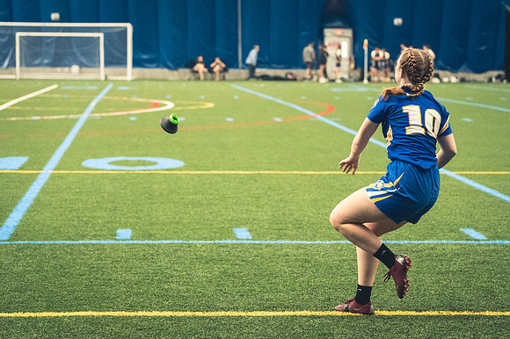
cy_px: 170
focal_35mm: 105
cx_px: 255
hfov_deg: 19.5
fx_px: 1487
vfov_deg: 13.0
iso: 12800
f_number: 2.8
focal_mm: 70
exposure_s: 1/500
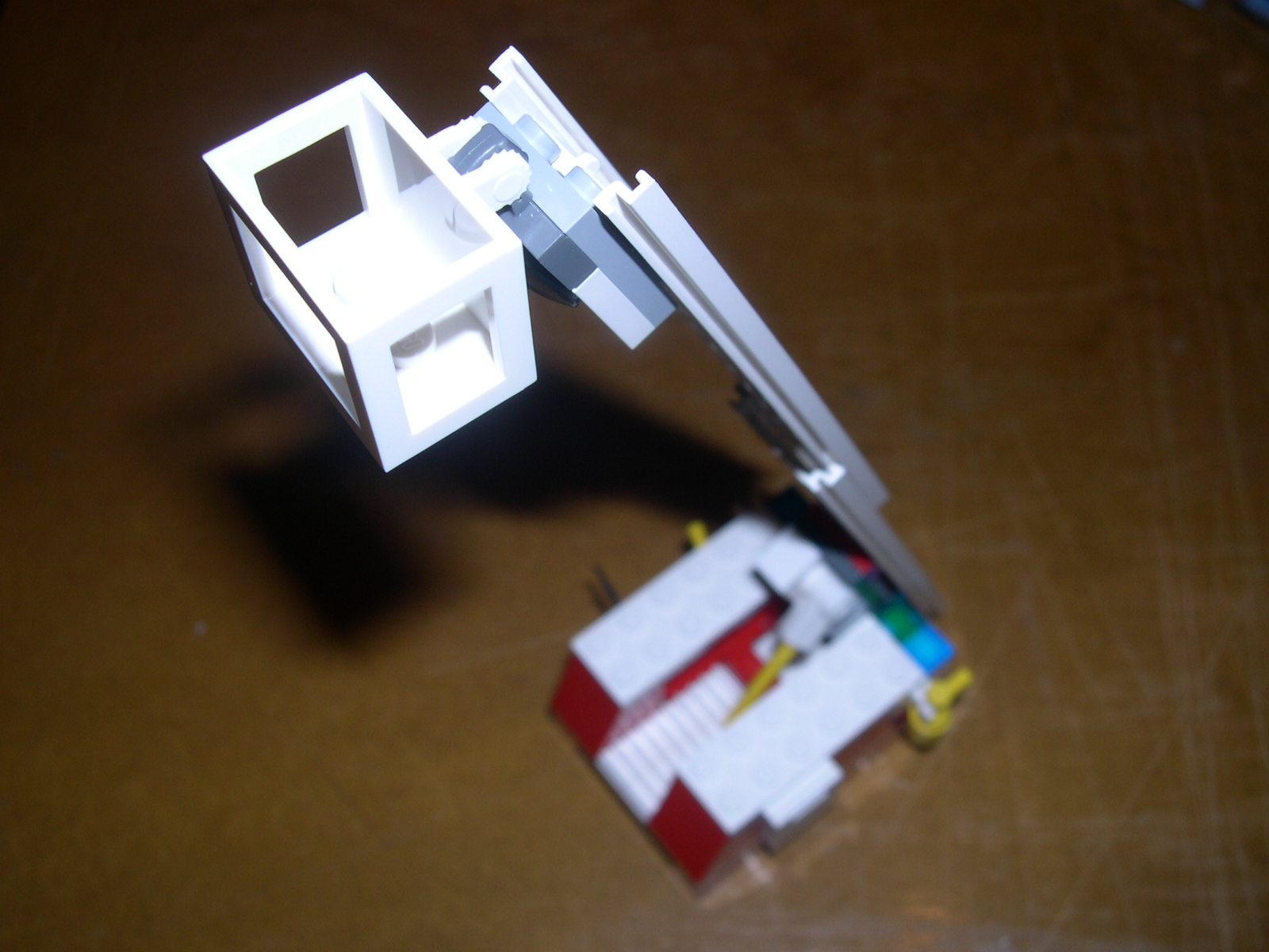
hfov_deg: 49.0
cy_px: 476
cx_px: 634
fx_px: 1393
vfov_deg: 37.7
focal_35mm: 38
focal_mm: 8
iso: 100
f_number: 7.6
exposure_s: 1/60
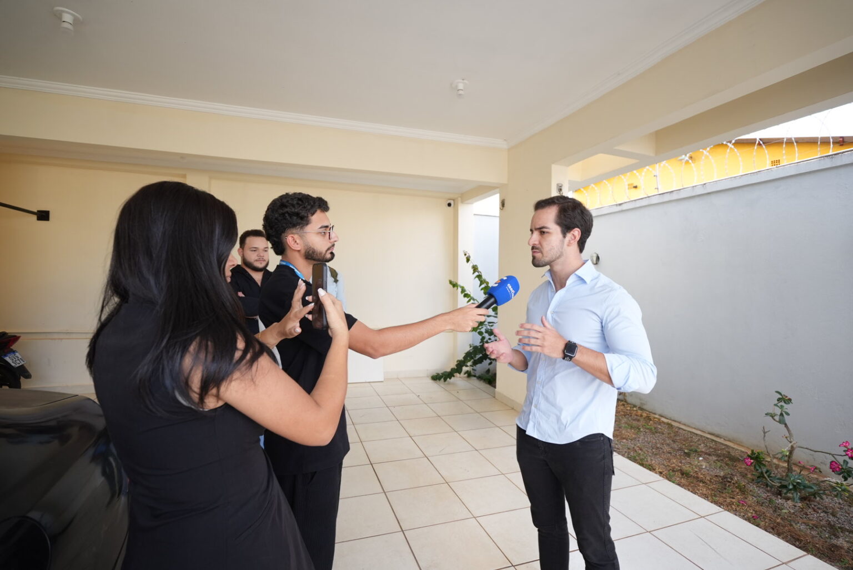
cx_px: 426
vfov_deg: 73.9
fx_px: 379
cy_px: 285
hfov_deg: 96.7
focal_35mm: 16
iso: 320
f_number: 2.8
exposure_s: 1/250
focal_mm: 11
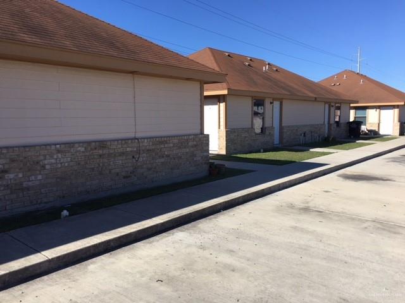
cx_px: 202
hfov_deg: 61.7
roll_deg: +0.7
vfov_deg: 48.2
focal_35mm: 29
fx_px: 339
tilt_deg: -5.2
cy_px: 152
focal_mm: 4.15
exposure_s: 1/1350
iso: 25
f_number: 2.2
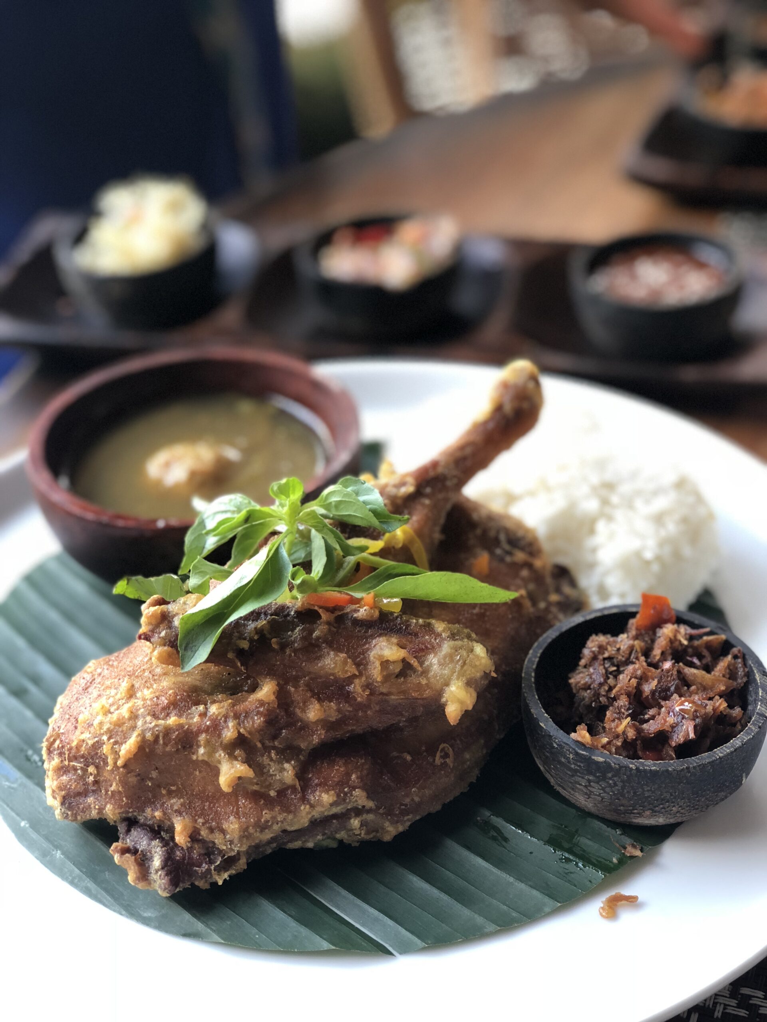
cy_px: 511
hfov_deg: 25.7
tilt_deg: -35.8
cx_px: 384
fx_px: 1684
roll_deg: +0.8
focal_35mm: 57
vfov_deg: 33.8
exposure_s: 1/100
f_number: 2.8
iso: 160
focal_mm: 6.6
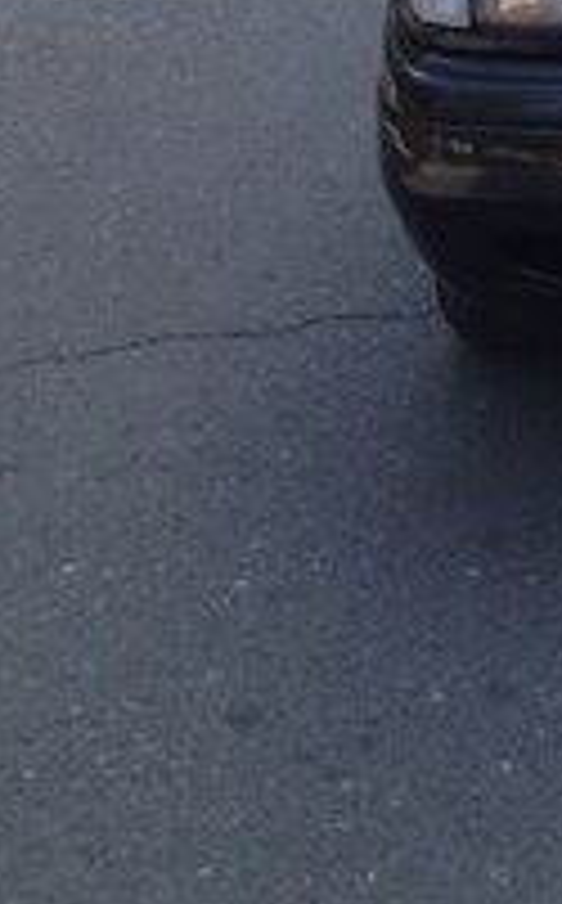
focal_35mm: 122
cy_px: -137
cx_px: 1214
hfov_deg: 9.8
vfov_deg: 16.5
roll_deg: -2.2
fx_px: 3001
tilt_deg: -9.5
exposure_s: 1/330
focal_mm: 4.28
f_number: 2.4
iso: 50
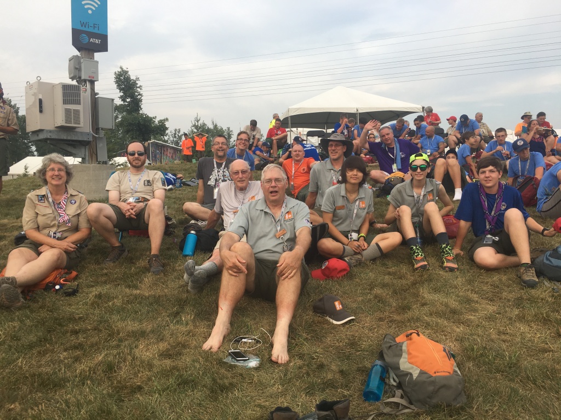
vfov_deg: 48.2
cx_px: 280
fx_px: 470
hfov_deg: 61.7
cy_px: 210
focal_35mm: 29
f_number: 2.2
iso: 25
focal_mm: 4.15
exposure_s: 1/342
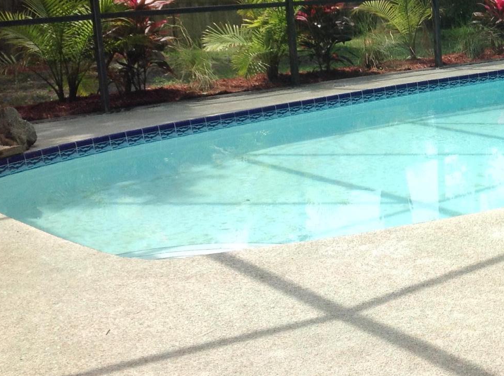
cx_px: 480
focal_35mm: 72
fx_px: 1047
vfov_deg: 20.2
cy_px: 97
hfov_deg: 25.9
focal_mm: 4.28
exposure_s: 1/719
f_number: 2.4
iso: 50
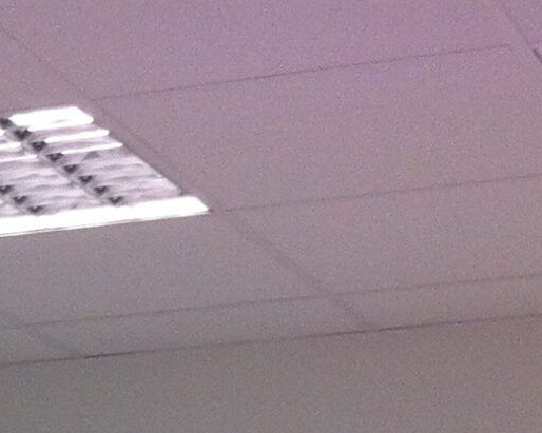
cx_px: -66
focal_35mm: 170
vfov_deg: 8.4
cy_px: 996
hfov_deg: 11.2
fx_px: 2726
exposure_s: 1/50
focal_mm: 3.85
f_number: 2.8
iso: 100
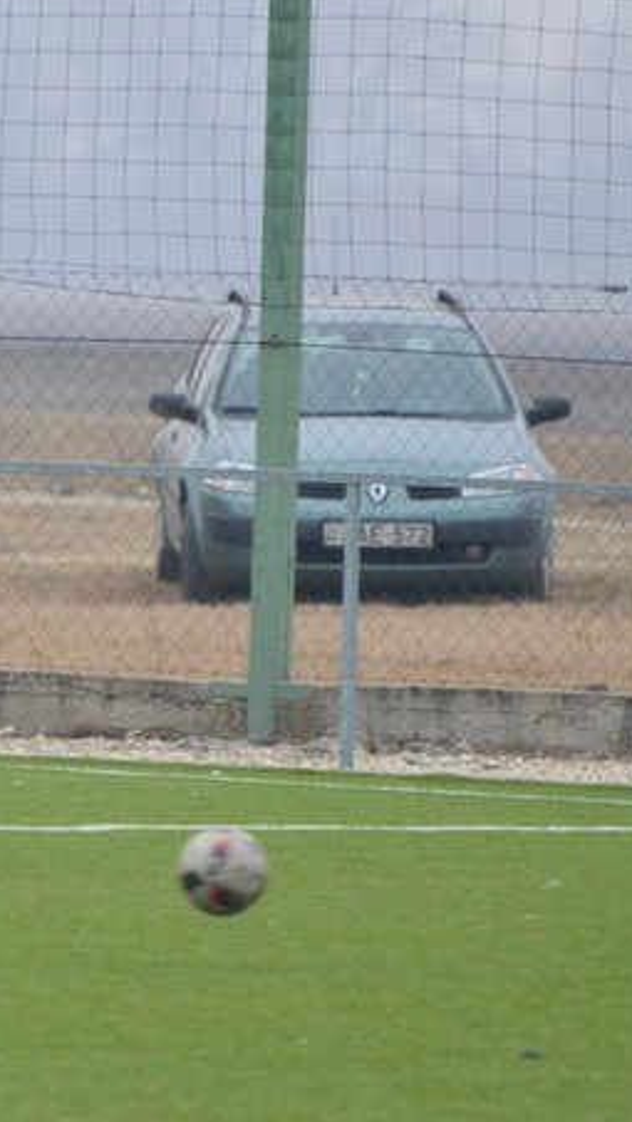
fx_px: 24714
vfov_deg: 2.6
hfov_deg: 1.5
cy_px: 555
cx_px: -287
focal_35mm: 830
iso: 800
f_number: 5.6
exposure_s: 1/640
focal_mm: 300
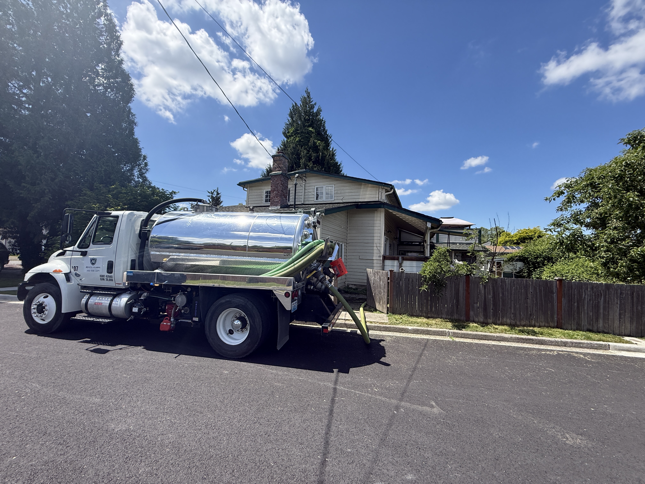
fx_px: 261
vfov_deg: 85.7
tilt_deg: +3.7
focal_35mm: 14
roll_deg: -2.0
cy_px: 242
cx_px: 322
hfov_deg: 102.1
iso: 50
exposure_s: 1/1534
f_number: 2.2
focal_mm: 2.22
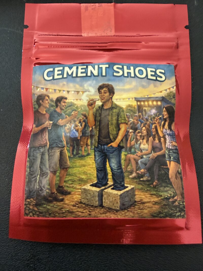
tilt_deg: -81.1
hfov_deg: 56.8
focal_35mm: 24
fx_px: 188
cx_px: 102
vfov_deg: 71.6
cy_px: 136
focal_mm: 2.22
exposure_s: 1/60
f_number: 2.2
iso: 640
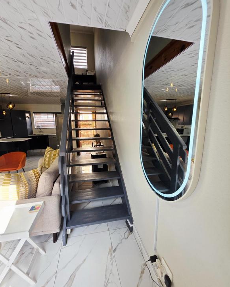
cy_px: 143
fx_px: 119
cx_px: 112
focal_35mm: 14
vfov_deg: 100.7
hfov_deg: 88.0
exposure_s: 1/101
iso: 40
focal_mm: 2.2
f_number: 1.9
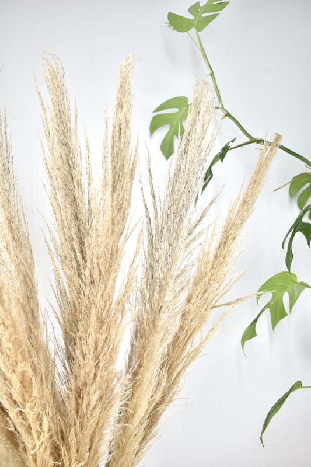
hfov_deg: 35.5
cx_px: 156
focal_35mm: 38
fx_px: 486
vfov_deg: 51.3
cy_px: 234
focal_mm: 25
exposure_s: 1/60
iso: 100
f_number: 4
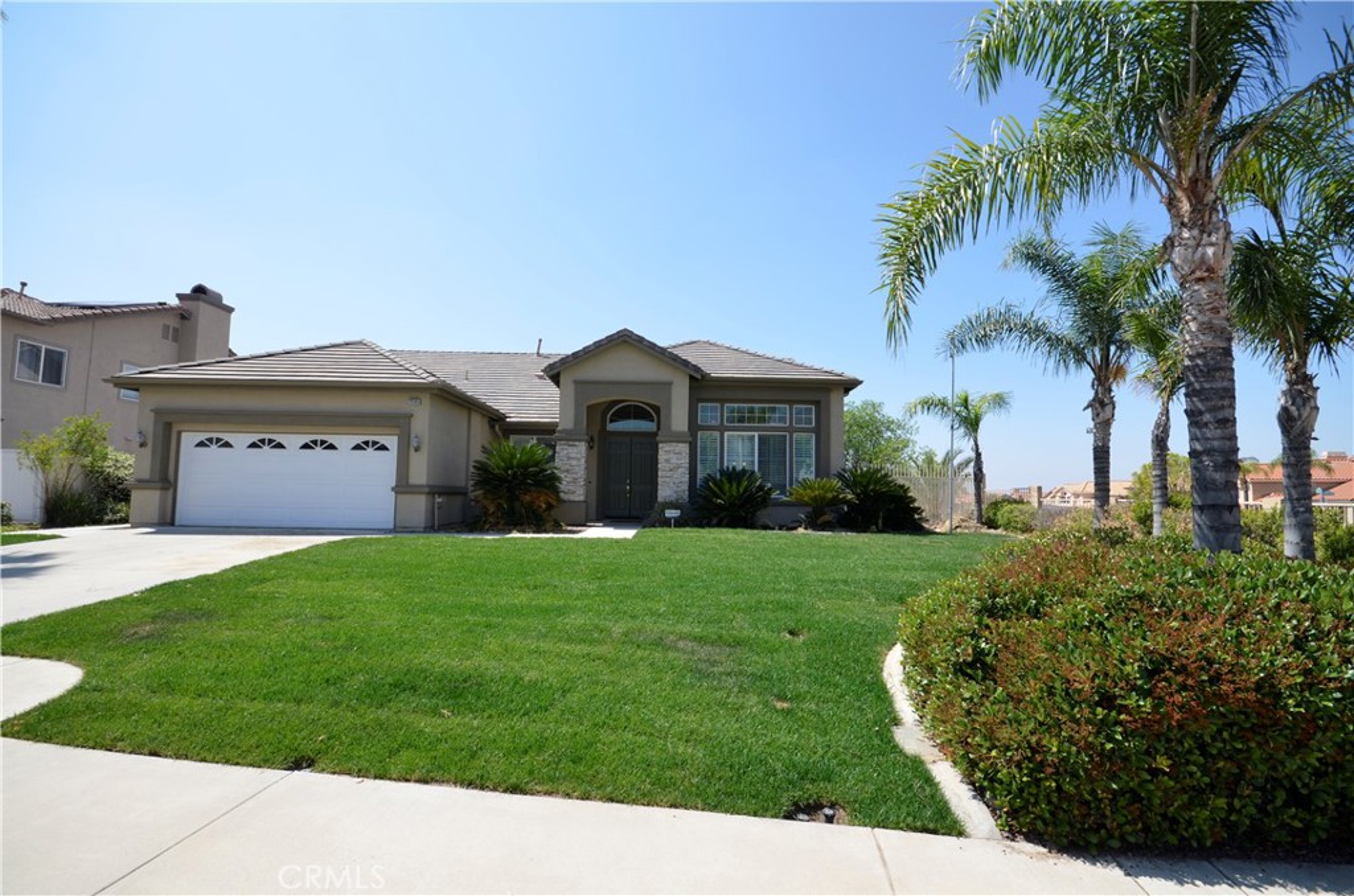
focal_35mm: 15
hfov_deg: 100.5
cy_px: 448
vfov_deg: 77.1
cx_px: 677
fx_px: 563
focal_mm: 10
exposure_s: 1/250
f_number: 8
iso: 140
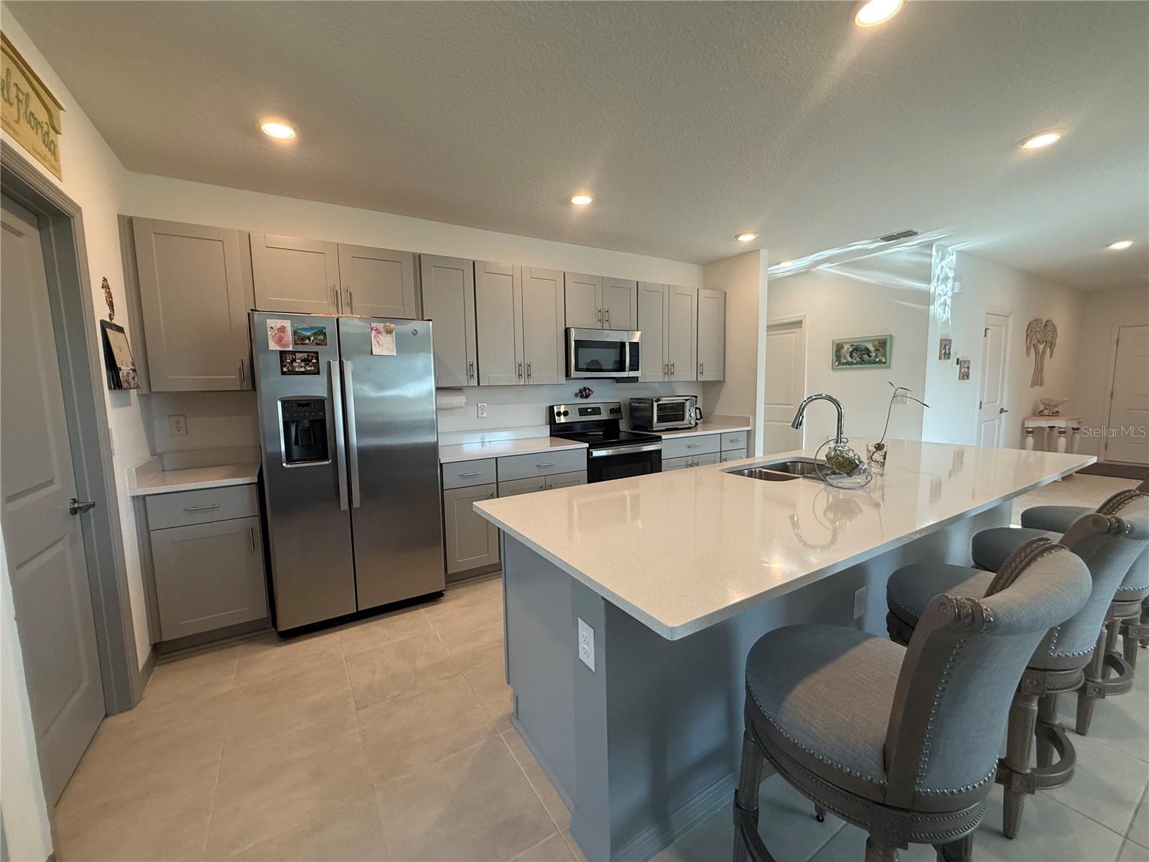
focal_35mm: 14
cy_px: 431
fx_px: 465
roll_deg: +1.0
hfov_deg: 102.1
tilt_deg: -6.2
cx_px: 574
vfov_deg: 85.7
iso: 200
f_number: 2.2
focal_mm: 2.22
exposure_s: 1/120
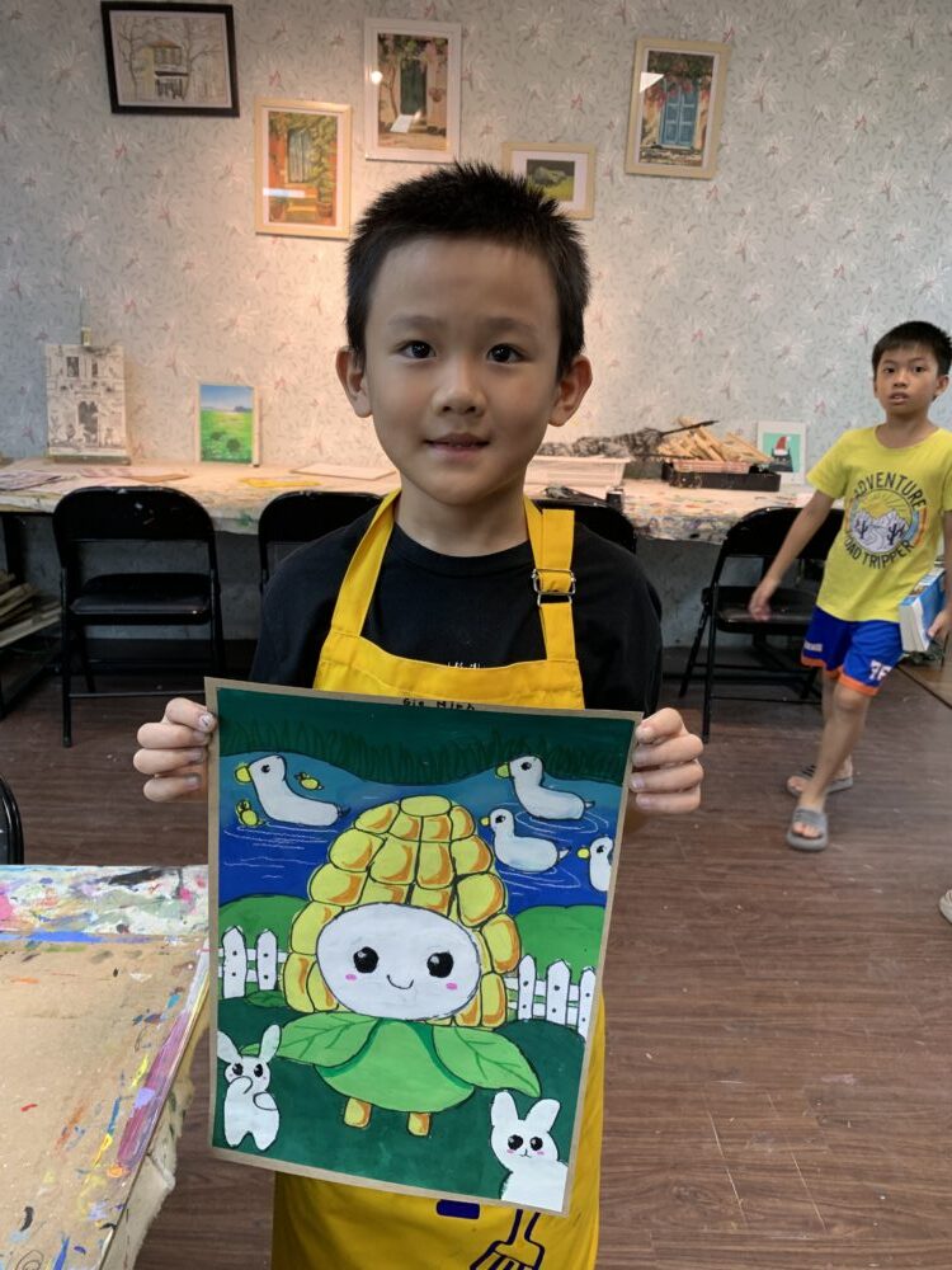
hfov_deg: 53.1
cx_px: 476
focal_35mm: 26
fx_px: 953
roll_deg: -1.2
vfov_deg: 67.3
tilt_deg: -15.7
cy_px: 635
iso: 64
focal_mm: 4.25
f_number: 1.8
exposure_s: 1/100
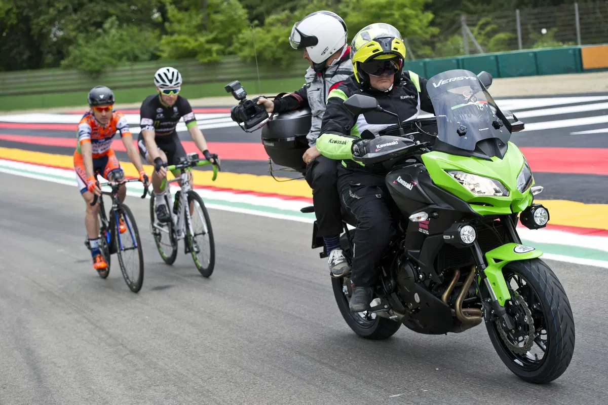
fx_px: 1182
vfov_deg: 19.4
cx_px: 304
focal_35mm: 70
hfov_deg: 28.9
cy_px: 202
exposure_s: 1/640
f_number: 4.5
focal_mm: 70
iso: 200
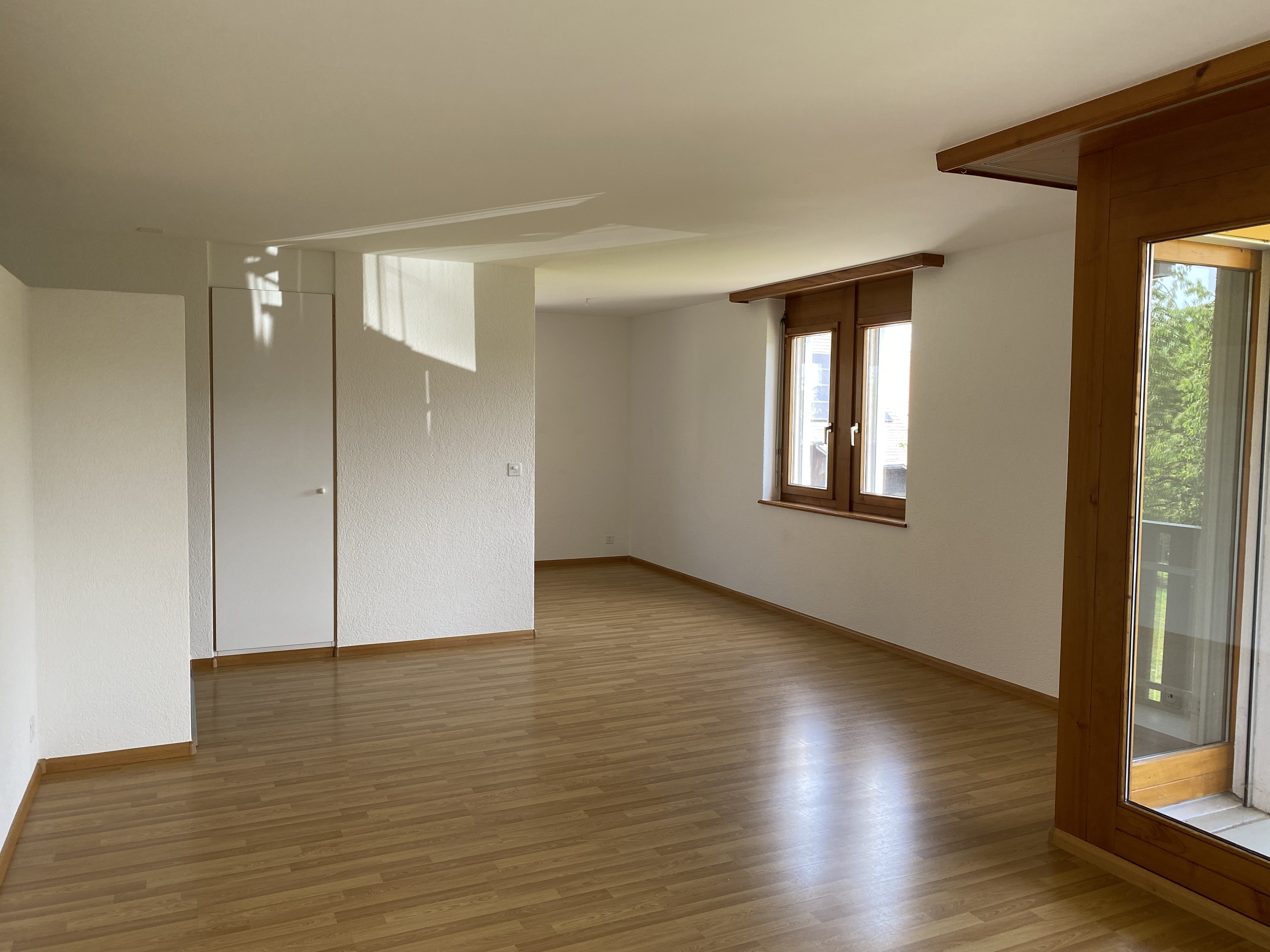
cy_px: 476
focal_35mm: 26
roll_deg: -1.0
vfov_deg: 53.1
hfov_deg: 67.3
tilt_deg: -2.0
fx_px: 954
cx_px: 635
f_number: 1.8
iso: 80
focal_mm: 4.25
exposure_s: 1/122
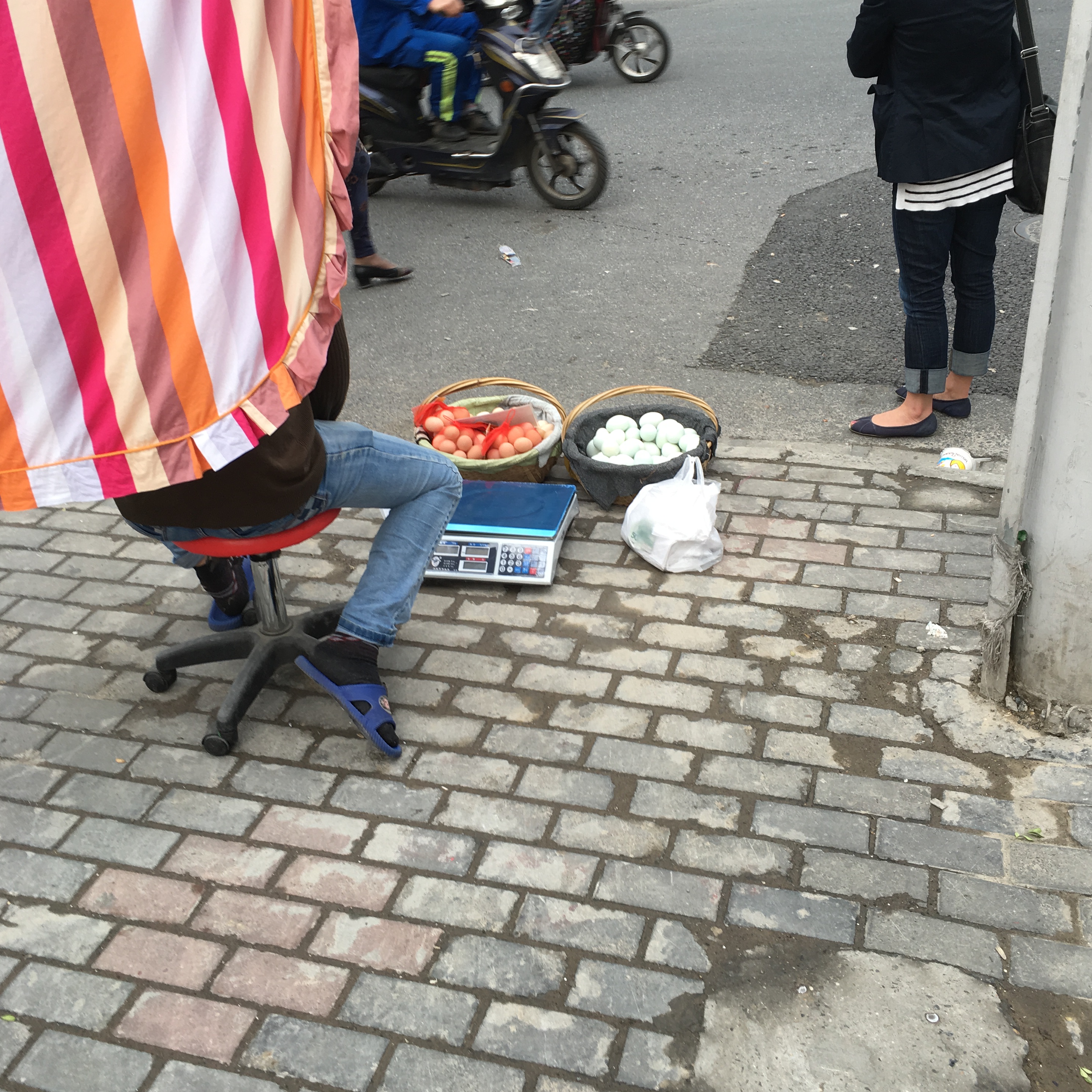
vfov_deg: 47.1
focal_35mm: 35
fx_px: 1249
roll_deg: +6.3
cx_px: 546
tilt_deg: -25.7
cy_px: 468
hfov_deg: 47.2
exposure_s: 1/104
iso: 25
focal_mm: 4.15
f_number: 2.2
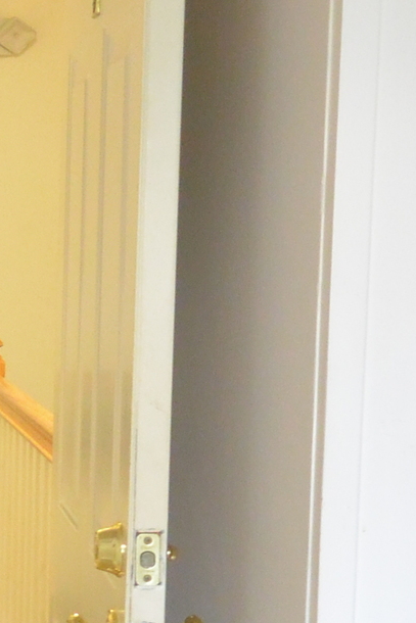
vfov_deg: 20.0
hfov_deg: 13.1
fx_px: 1767
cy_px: 409
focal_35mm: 102
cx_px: -76
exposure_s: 1/30
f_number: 3.5
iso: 1000
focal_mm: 10
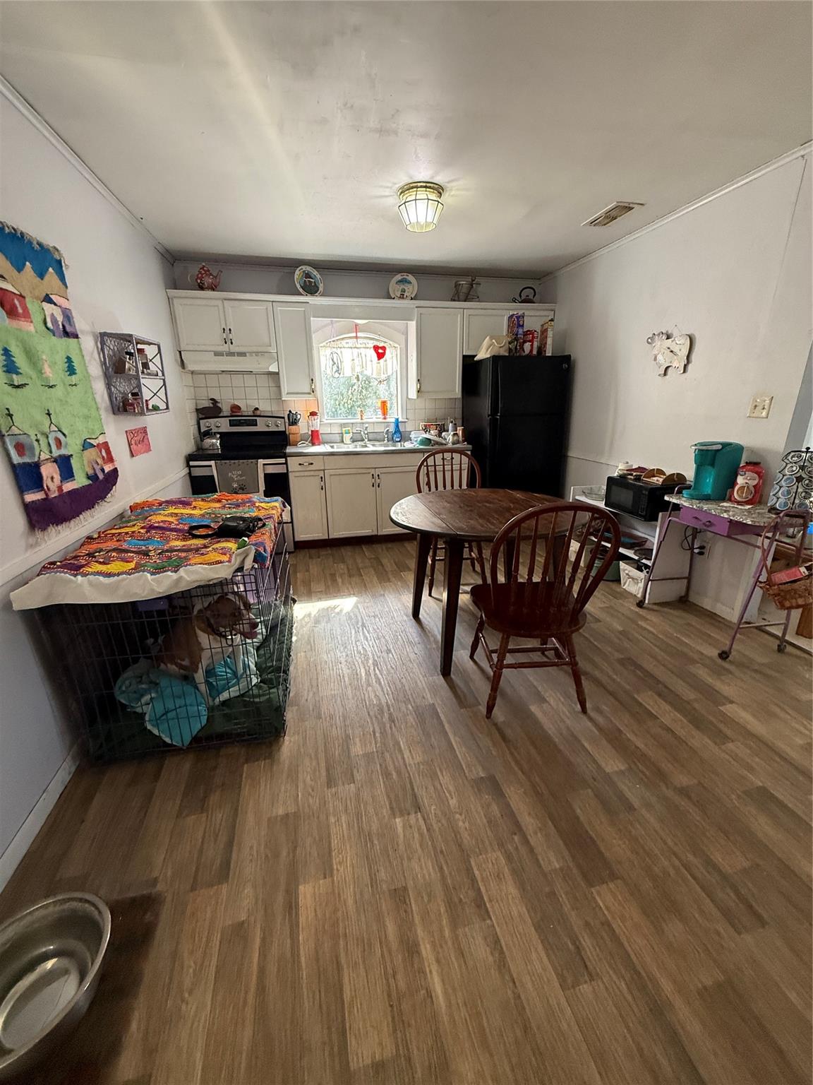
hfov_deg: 85.7
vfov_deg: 102.1
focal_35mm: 14
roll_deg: +0.3
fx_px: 438
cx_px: 406
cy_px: 542
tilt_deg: -19.0
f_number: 2.2
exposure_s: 1/120
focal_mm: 2.22
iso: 320
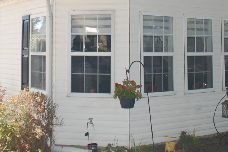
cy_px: 0
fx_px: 405
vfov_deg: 20.5
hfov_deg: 31.4
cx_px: 107
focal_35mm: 64
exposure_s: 1/500
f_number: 5.6
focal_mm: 18
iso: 400
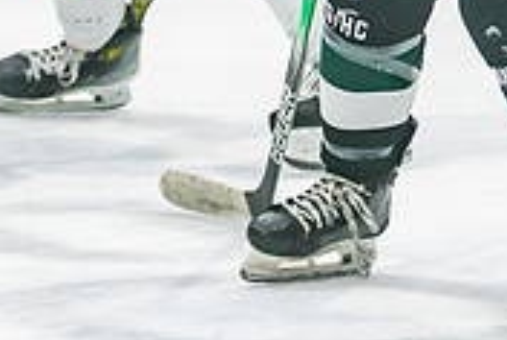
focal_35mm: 623
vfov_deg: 2.2
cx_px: 396
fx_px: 8789
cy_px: -220
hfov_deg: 3.3
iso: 800
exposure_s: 1/640
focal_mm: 100
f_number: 3.2
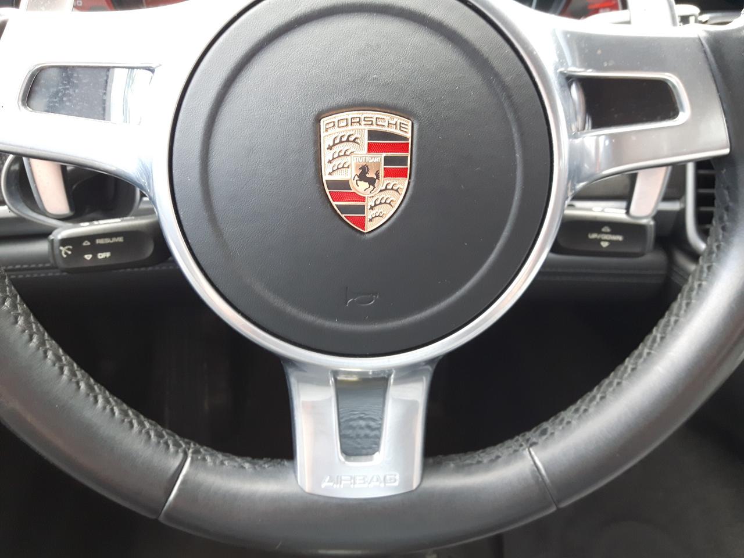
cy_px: 279
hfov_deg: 58.4
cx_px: 372
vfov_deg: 45.4
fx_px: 666
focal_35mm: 31
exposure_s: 1/33
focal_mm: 3.7
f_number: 1.9
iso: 160
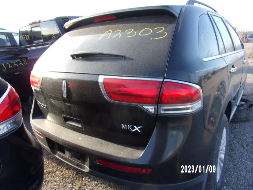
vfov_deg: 56.8
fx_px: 175
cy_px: 95
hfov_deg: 71.6
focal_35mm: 24
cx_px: 126
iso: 80
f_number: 3.3
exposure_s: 1/120
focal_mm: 4.3
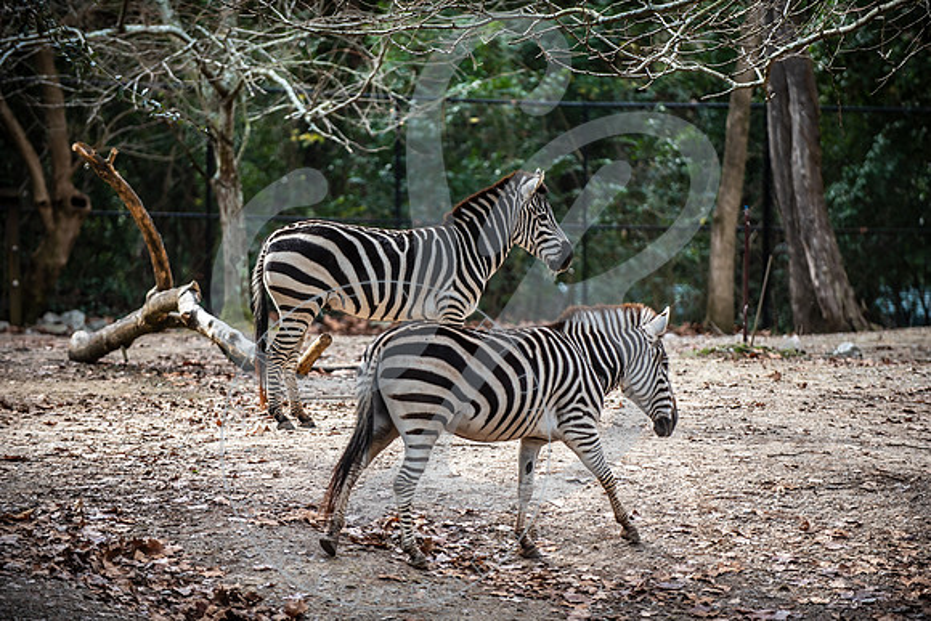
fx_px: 4527
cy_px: 310
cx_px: 466
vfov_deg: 7.9
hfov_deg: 11.7
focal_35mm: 175
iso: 200
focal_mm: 175
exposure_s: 1/500
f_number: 2.8
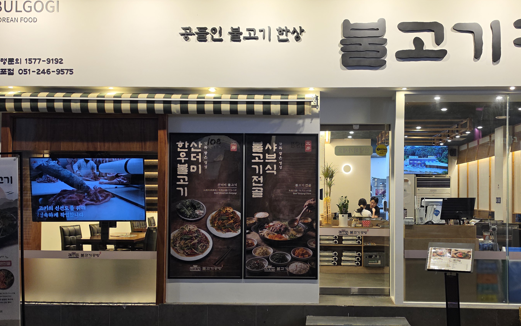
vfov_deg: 35.2
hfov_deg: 53.6
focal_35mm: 36
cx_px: 315
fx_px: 511
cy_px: 191
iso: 40
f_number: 1.4
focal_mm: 6.5
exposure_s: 1/120
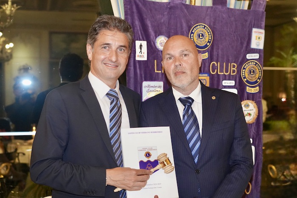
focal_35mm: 51
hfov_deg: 38.9
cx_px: 148
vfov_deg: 26.5
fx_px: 421
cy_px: 99
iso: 6400
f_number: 4
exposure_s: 1/60
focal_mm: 51
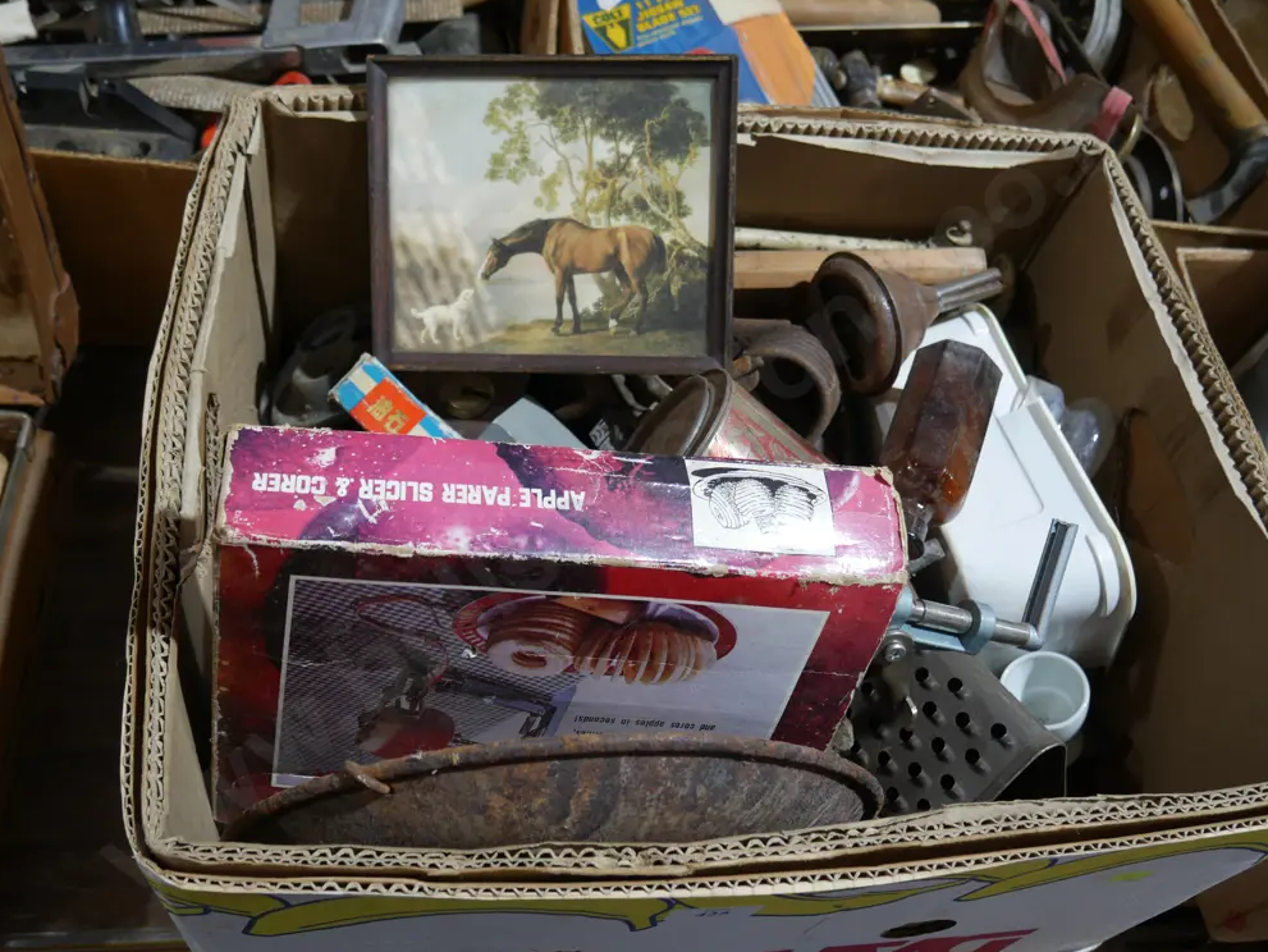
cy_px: 482
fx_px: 1136
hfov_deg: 58.3
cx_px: 636
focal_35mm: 31
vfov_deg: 45.5
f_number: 3.6
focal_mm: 15
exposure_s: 1/60
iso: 250
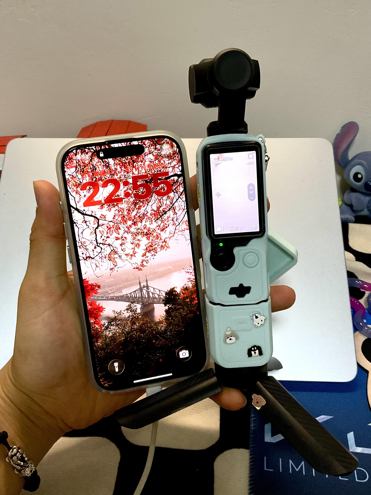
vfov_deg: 53.9
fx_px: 486
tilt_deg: -33.5
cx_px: 168
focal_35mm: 34
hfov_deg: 41.7
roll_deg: +3.2
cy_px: 230
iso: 160
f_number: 1.8
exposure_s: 1/60
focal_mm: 3
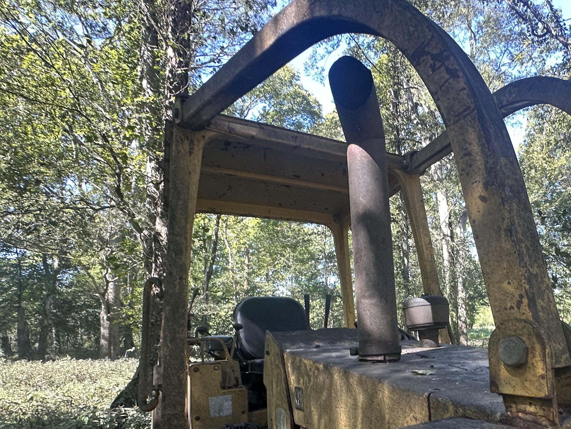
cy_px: 310
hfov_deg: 68.0
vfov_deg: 54.7
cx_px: 412
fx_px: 396
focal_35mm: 24
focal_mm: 2.22
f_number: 2.2
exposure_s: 1/99
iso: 80
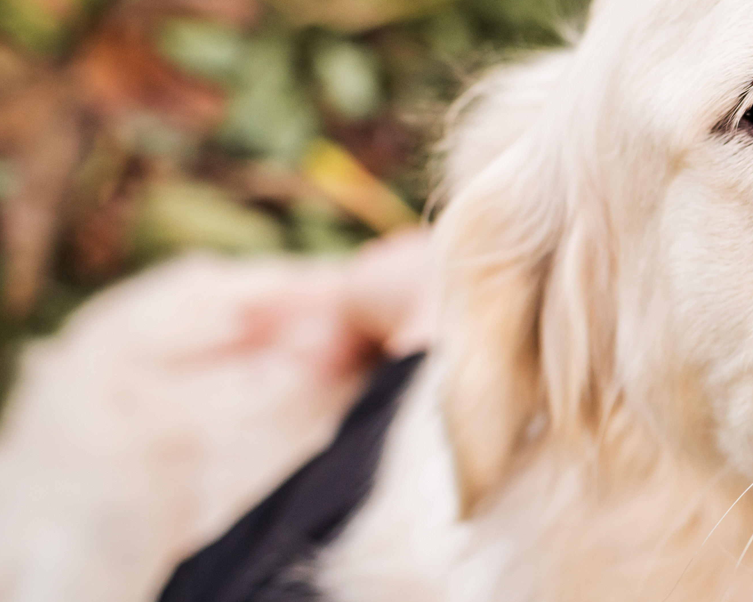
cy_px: 264
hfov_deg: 14.3
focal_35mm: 131
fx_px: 2920
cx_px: 898
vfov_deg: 11.8
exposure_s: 1/400
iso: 500
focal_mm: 50
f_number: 1.4
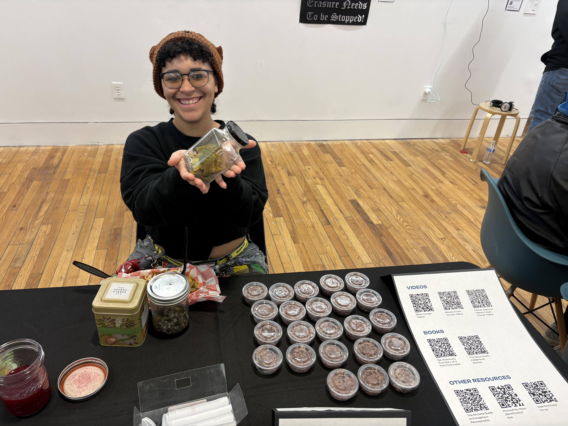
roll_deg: -4.4
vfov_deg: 53.1
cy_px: 213
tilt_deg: -31.0
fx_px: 427
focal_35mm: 26
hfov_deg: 67.3
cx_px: 284
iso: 64
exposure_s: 1/120
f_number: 1.6
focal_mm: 5.96
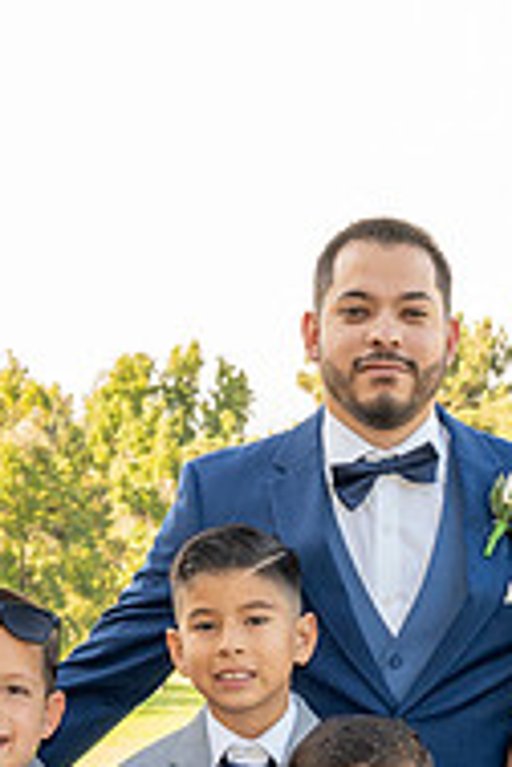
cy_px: 714
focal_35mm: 109
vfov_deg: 18.4
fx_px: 2325
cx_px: 296
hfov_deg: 12.6
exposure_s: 1/160
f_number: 5.6
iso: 500
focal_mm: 25.7
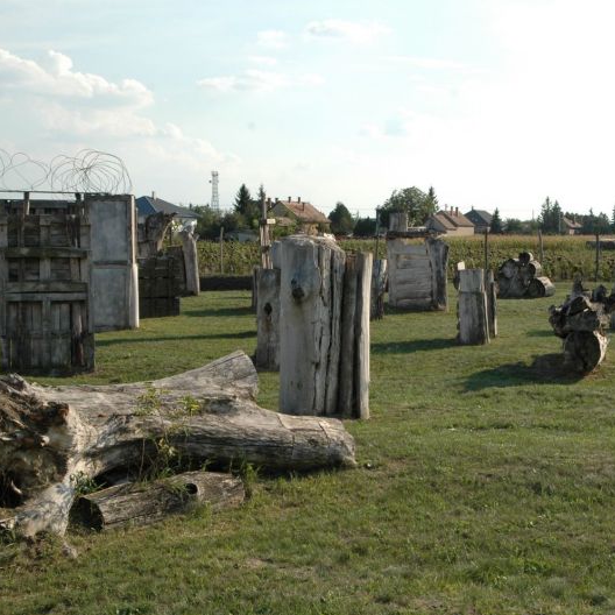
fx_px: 1085
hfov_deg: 31.5
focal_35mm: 54
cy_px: 308
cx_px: 388
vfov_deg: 31.6
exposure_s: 1/320
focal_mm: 28
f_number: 9
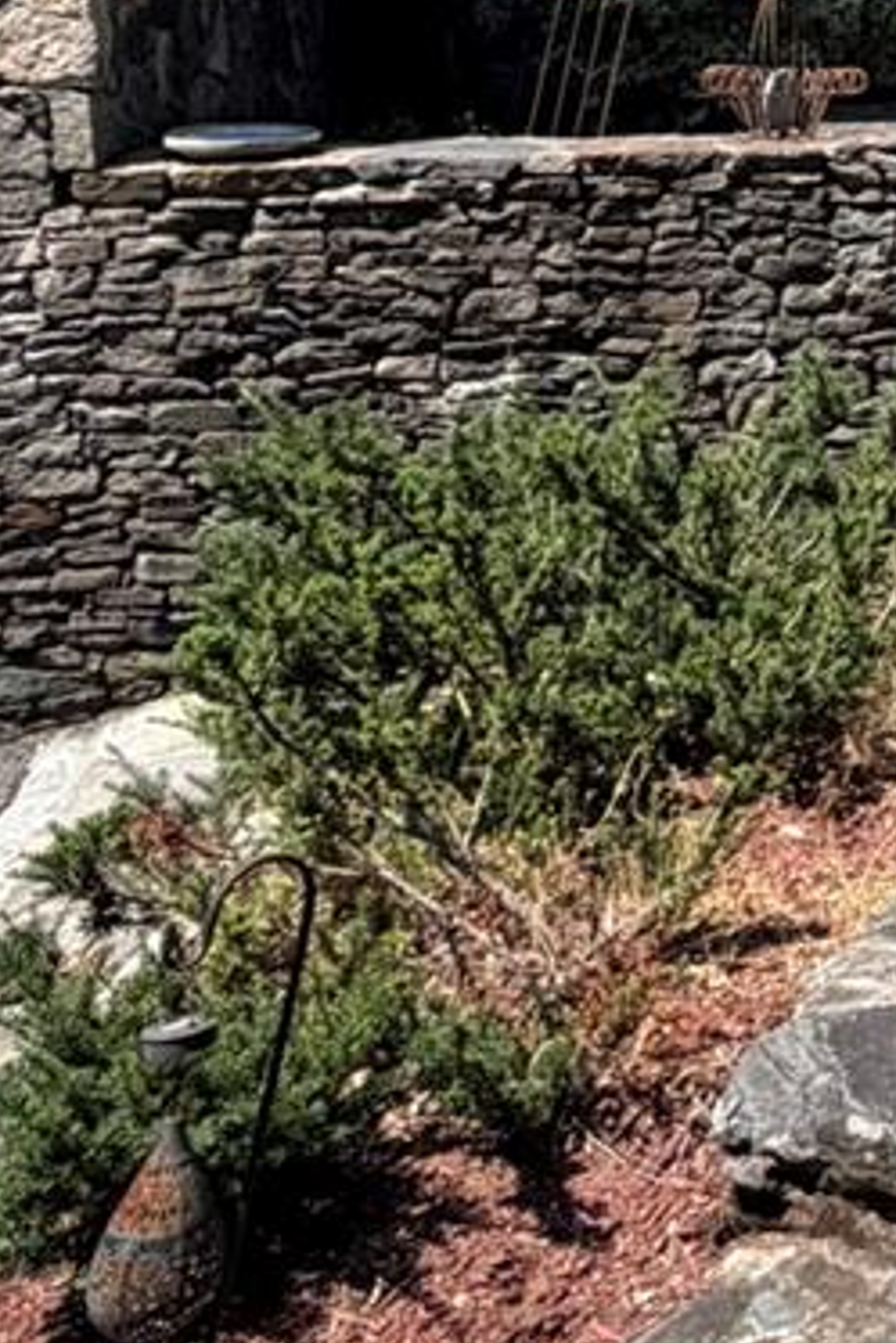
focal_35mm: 60
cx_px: 1576
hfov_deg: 18.3
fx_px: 2238
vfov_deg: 29.8
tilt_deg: +4.9
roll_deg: +1.4
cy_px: -162
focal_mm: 2.22
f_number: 2.2
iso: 40
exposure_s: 1/679
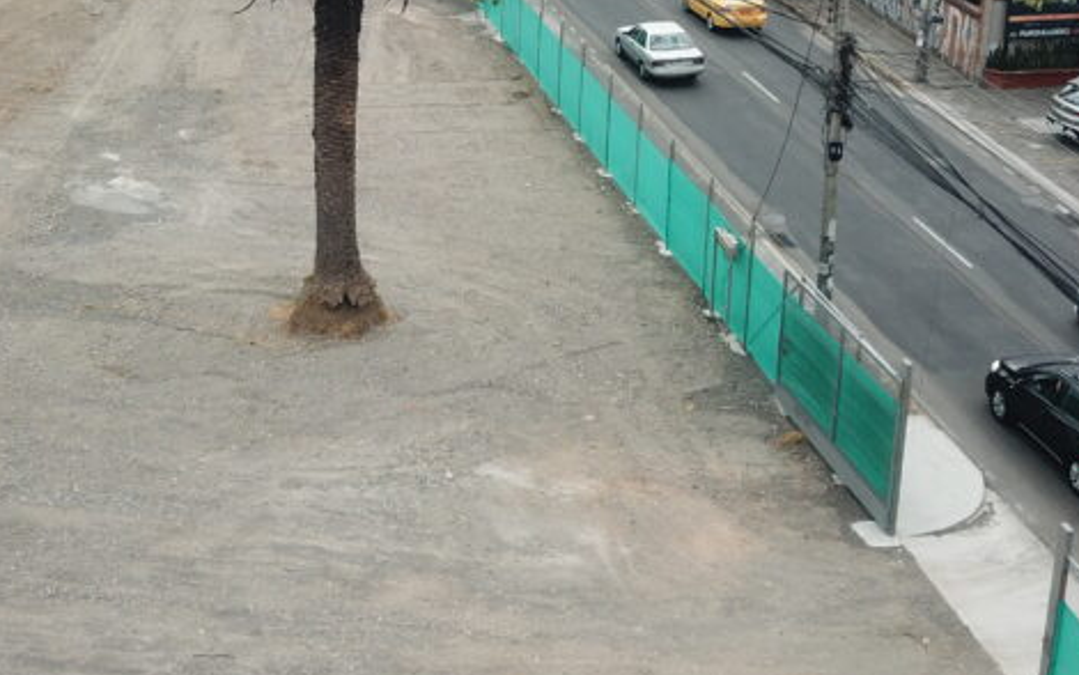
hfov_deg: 33.8
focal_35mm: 60
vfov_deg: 21.2
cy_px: 85
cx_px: 379
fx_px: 1765
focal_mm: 4.73
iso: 100
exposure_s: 1/844
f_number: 2.2
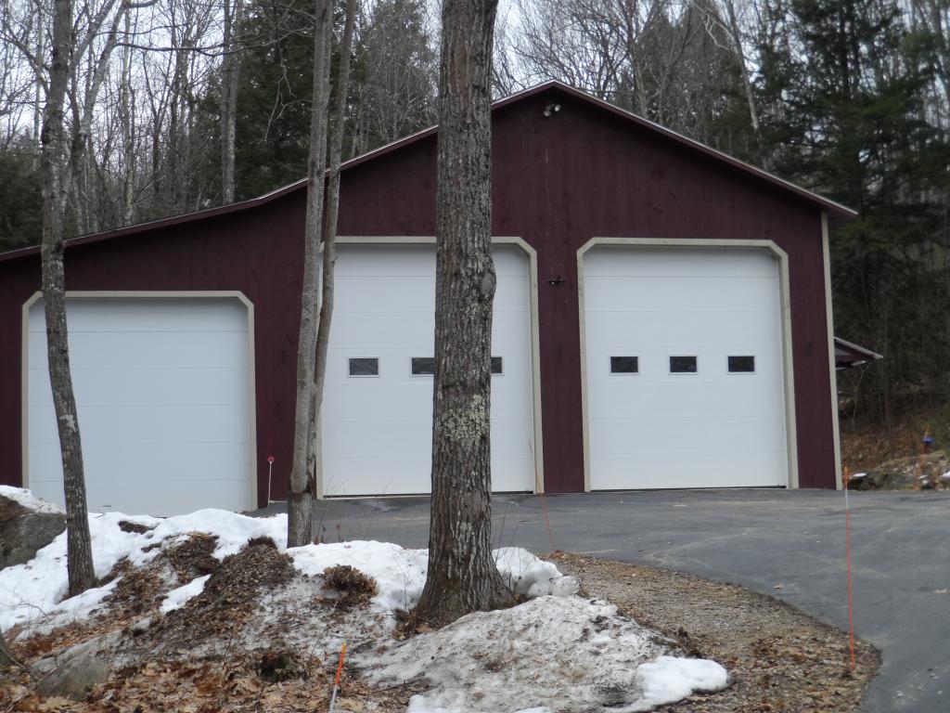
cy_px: 356
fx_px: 1702
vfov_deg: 23.7
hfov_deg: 31.2
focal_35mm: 62
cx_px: 475
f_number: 4.2
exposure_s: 1/60
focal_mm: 10.2
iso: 80
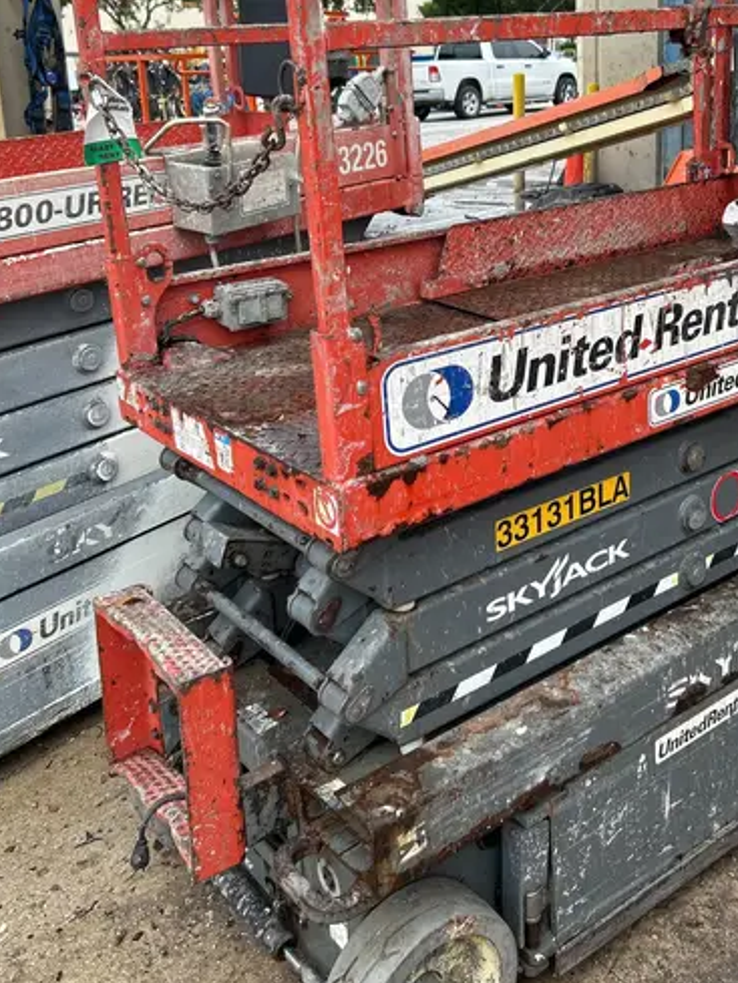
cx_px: 509
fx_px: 1108
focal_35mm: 39
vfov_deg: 47.0
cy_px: 317
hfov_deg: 36.3
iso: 50
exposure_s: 1/827
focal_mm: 5.7
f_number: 1.5
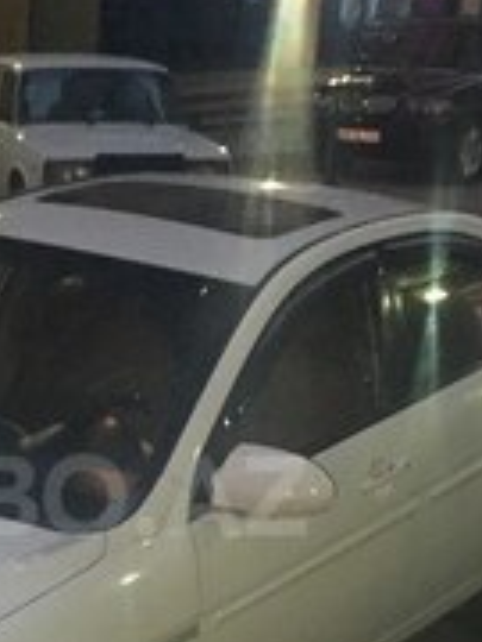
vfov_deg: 24.1
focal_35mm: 80
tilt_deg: -20.1
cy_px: 496
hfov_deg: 18.1
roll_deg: -0.7
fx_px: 1485
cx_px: 32
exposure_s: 1/17
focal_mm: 4.15
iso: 640
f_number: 2.2
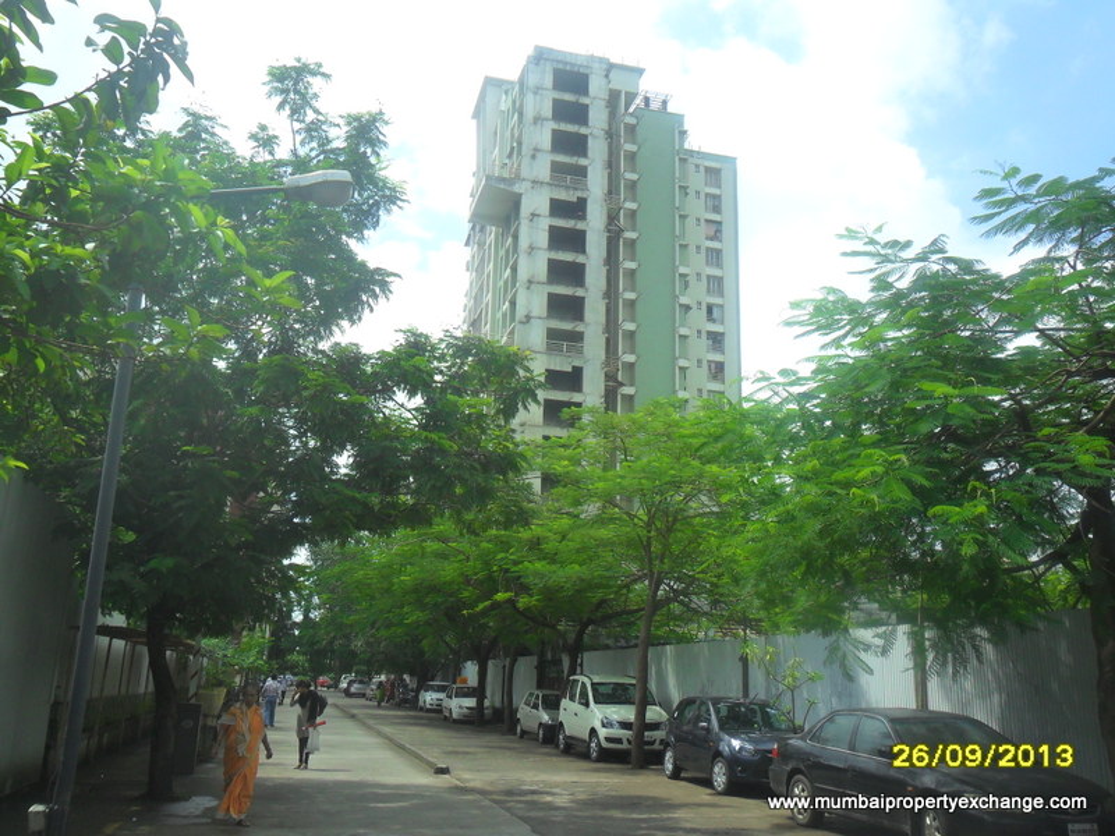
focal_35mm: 32
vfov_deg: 44.2
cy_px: 418
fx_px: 1031
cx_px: 558
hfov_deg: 56.8
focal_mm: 5.7
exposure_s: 1/750
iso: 100
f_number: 3.7
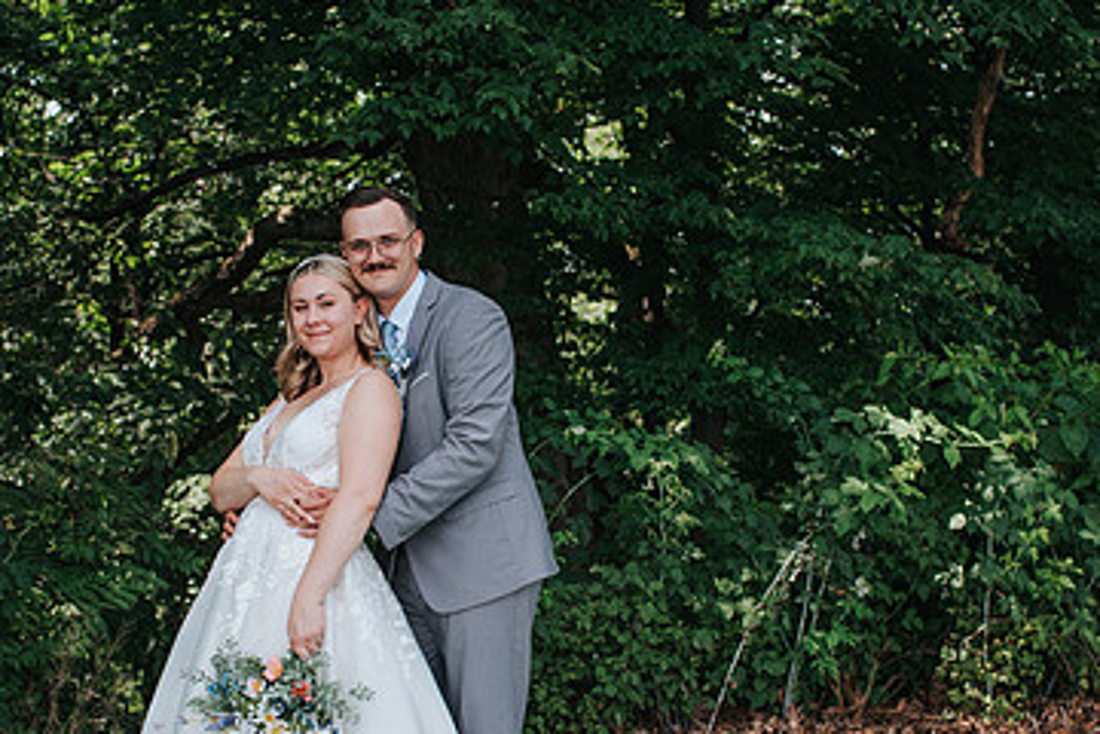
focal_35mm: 62
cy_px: 495
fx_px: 1894
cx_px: 458
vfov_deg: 21.8
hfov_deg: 32.3
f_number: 2.8
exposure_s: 1/500
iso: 125
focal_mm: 35
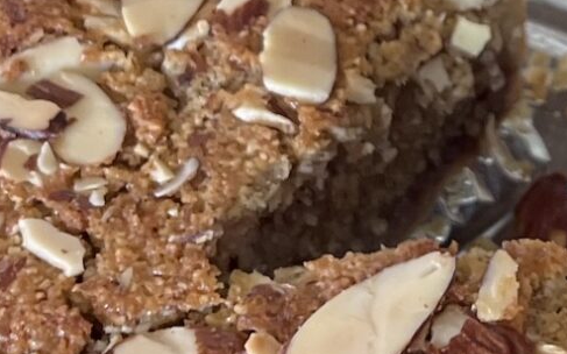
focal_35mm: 145
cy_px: -78
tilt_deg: -41.4
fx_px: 2240
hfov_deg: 14.2
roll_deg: +0.9
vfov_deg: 8.9
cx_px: 572
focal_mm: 5.7
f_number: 1.5
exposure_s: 1/101
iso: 125
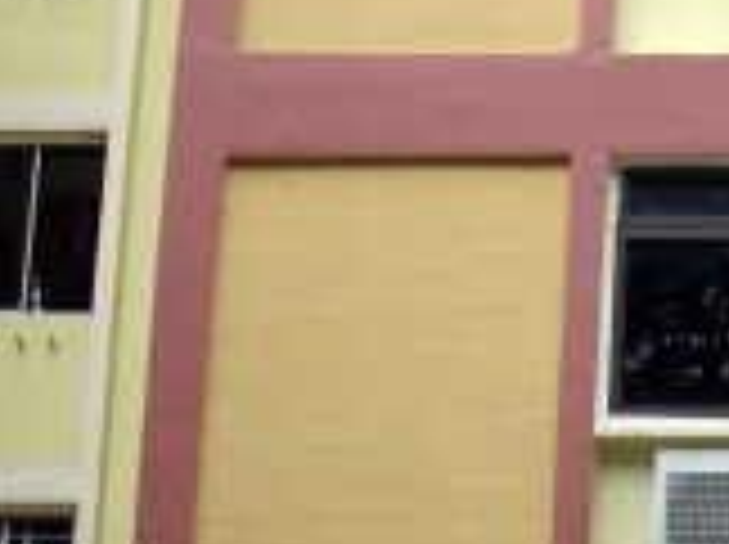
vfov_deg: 11.7
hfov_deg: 14.6
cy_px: 495
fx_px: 2650
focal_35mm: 126
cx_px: 1076
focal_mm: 6.2
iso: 80
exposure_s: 1/100
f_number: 2.8
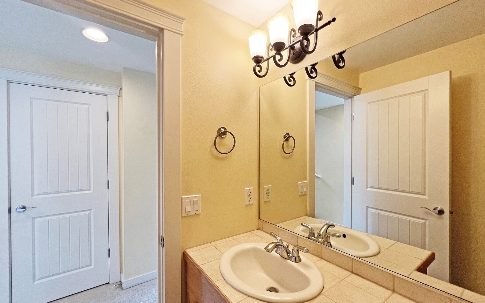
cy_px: 161
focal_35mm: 14
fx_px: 185
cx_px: 241
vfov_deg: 78.5
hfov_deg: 105.3
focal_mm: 1.57
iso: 125
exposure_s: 1/120
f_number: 1.8
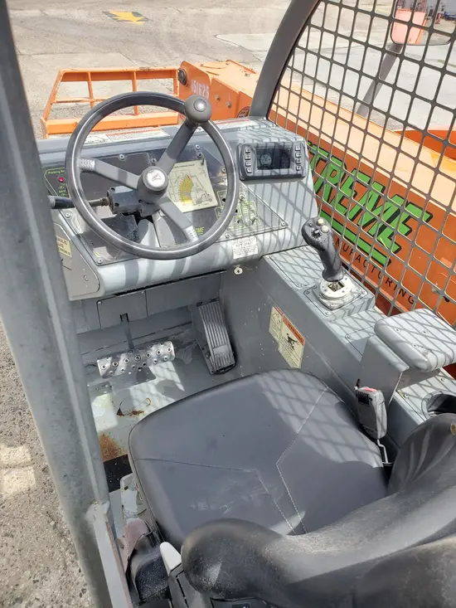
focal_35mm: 26
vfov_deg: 67.3
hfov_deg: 53.1
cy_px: 304
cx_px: 228
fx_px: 457
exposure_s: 1/617
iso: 50
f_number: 2.4
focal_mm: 4.3
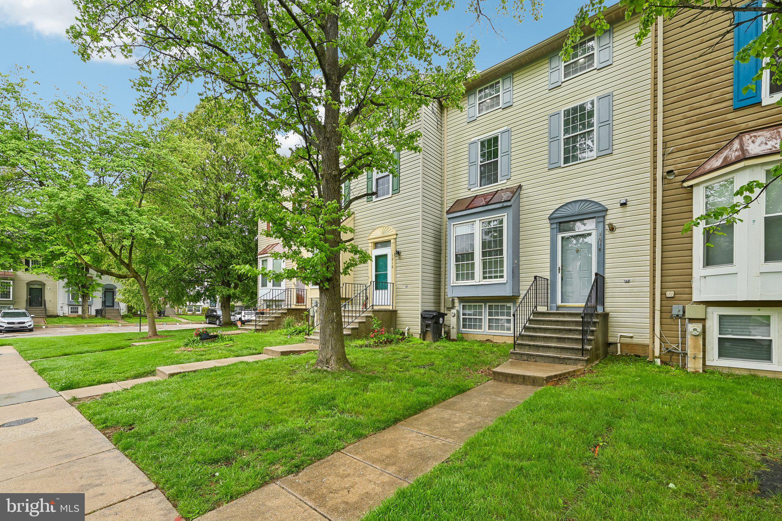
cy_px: 260
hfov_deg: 104.3
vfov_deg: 81.2
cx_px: 391
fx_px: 304
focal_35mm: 14
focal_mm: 14
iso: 100
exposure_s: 1/30
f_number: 8
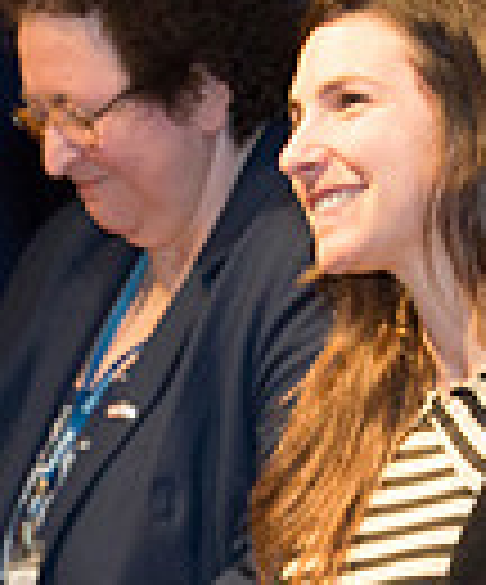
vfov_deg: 3.8
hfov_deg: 3.1
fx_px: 8841
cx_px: 114
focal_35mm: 503
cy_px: 484
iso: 2000
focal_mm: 100
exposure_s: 1/80
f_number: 5.3
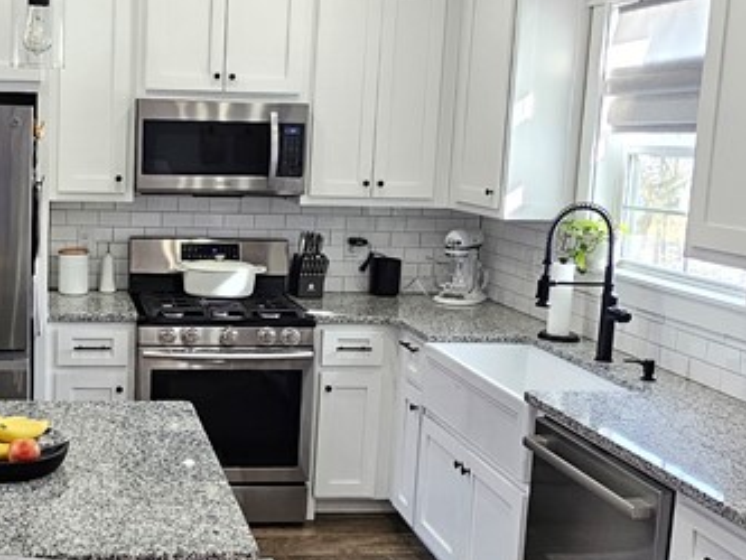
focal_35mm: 40
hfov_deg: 44.7
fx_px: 862
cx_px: 159
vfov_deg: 36.0
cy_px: 269
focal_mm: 2.2
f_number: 2.2
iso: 125
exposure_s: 1/60
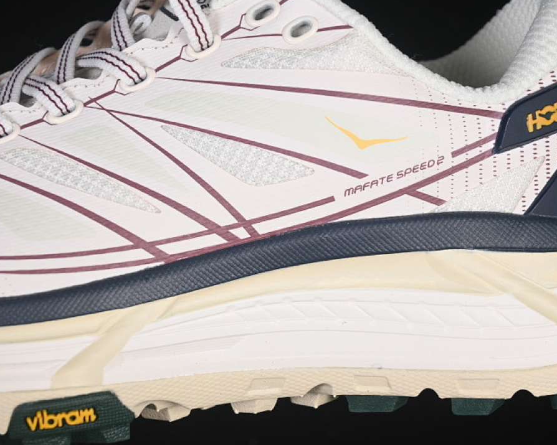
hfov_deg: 22.5
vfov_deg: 18.1
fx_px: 1401
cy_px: 222
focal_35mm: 85
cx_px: 262
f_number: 7.1
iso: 160
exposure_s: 1/80
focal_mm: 50
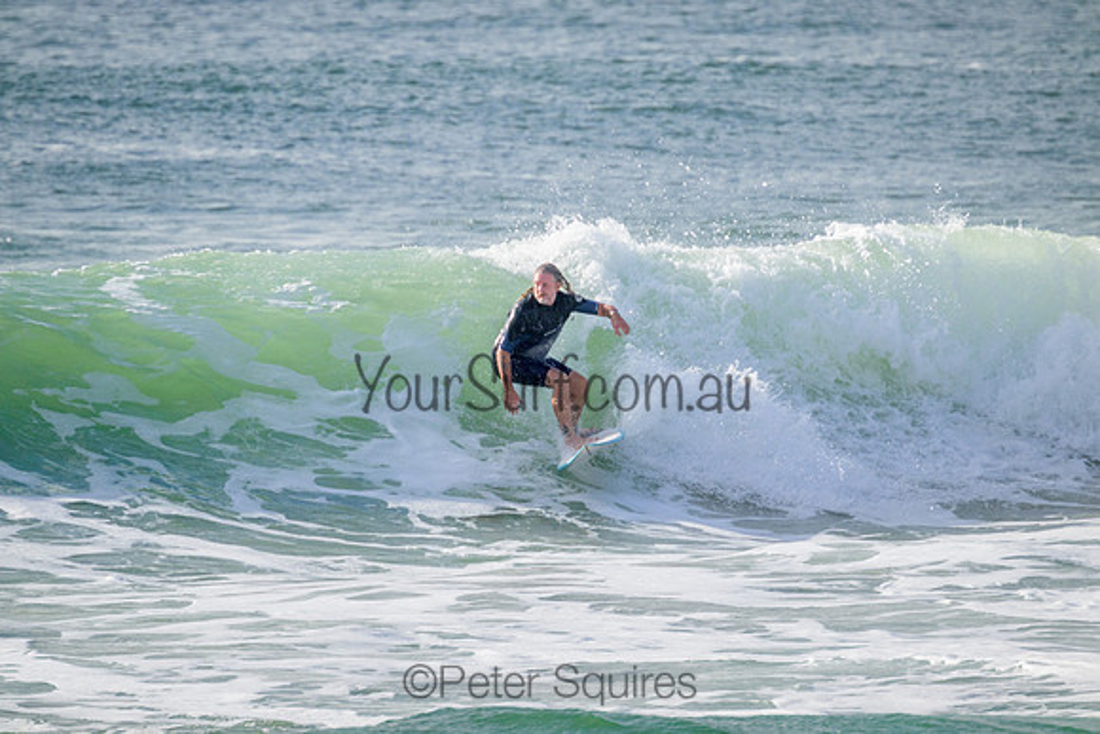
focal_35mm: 800
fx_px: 24449
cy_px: 367
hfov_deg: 2.6
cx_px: 550
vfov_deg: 1.7
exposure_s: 1/2000
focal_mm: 800
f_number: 11
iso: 720
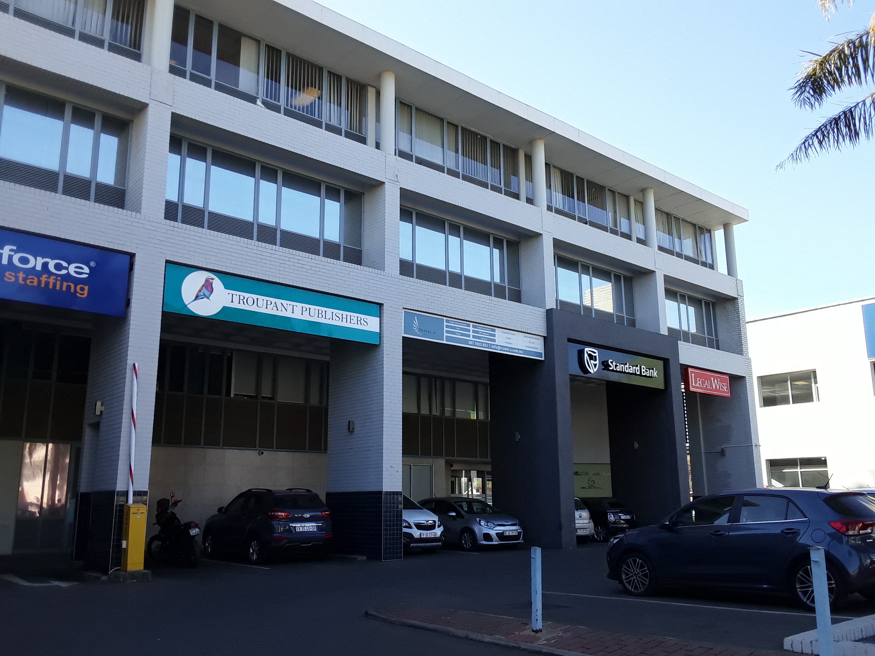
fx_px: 758
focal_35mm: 30
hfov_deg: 60.0
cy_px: 328
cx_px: 438
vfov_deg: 46.8
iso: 40
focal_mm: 2.2
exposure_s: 1/320
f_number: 1.9
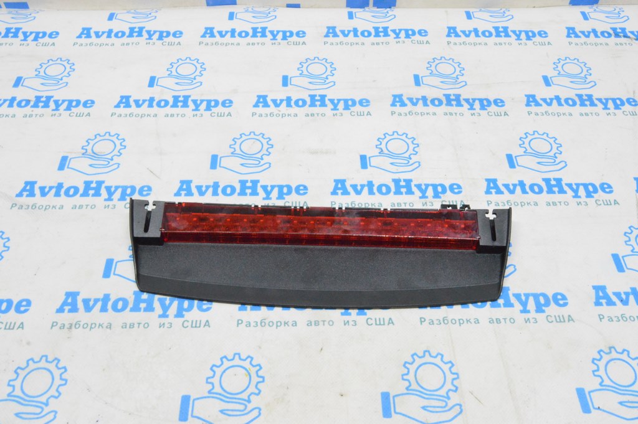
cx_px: 319
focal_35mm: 33
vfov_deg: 39.9
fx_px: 584
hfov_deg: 57.3
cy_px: 212
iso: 6400
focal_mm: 22
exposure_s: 1/15
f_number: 20
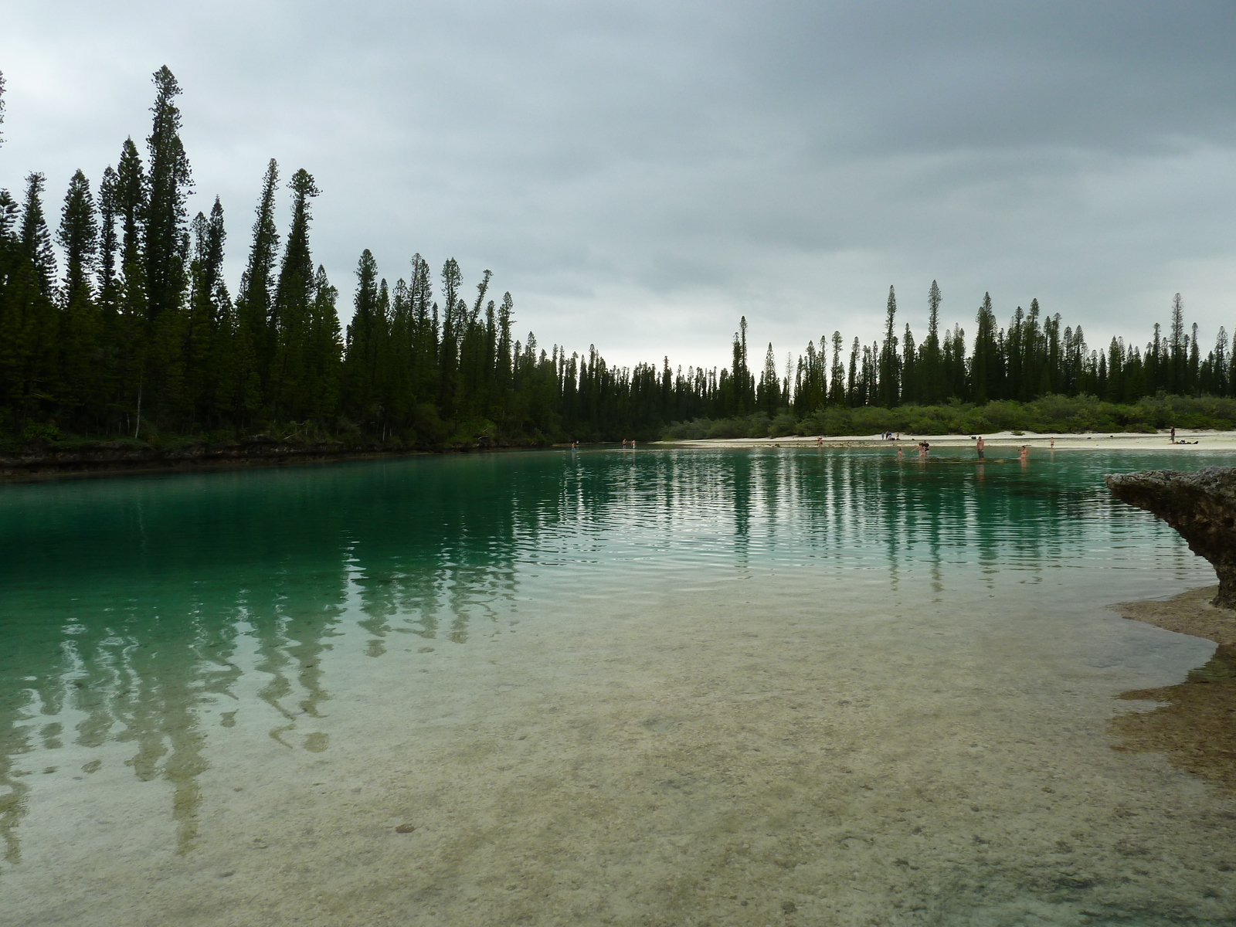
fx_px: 893
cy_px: 464
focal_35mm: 25
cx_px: 618
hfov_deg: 69.4
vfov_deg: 54.9
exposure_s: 1/100
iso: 80
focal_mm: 4.1
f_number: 4
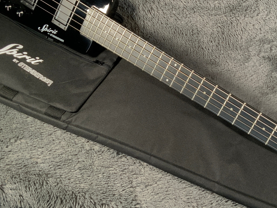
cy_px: 77
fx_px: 392
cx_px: 168
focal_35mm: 49
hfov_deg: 38.7
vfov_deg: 29.6
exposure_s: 1/104
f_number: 1.8
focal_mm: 3
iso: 64
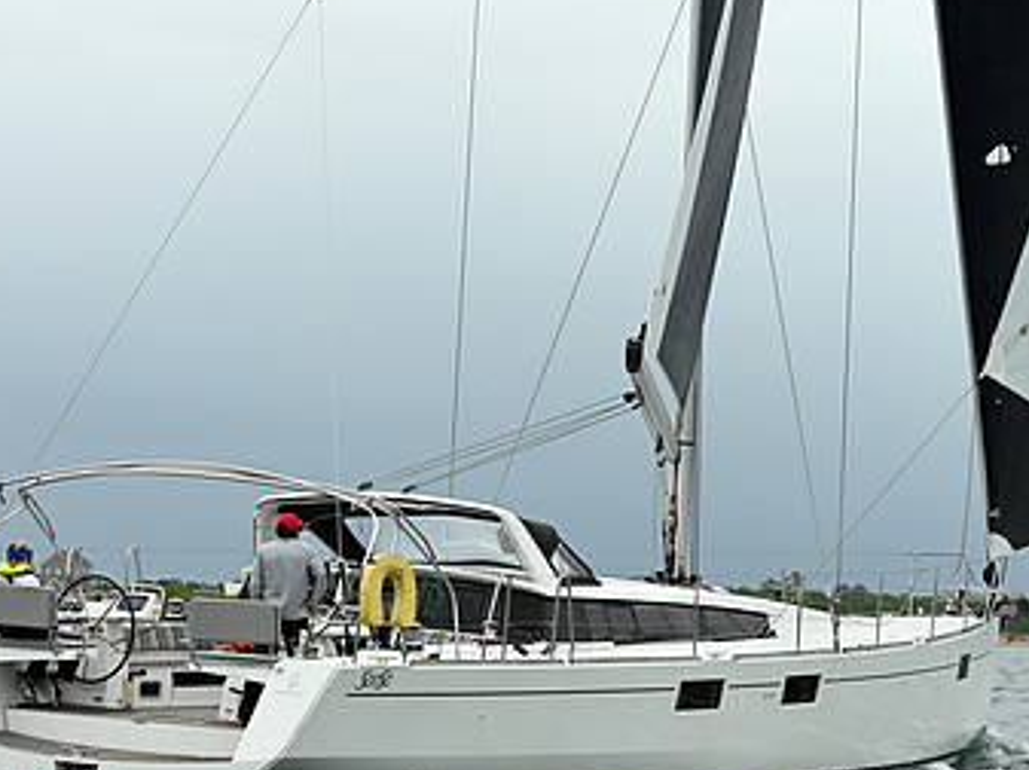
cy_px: 377
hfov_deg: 17.0
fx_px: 3445
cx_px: 650
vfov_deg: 12.7
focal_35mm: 116
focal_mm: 70
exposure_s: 1/800
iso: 400
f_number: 8
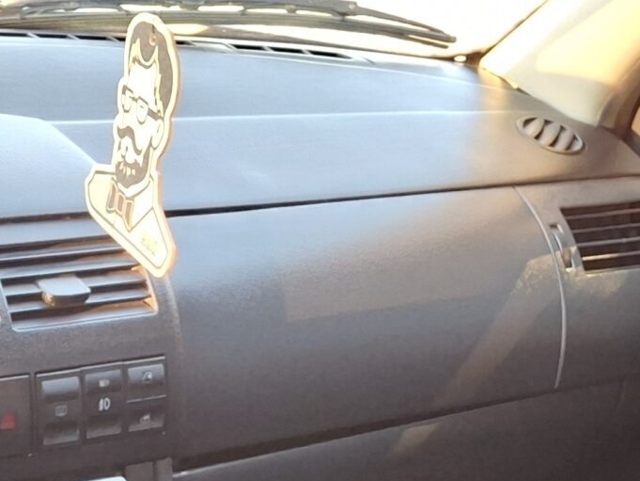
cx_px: -23
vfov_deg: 15.0
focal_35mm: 94
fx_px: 1738
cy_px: 634
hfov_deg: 20.1
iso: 250
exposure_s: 1/25
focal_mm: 4.69
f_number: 1.8
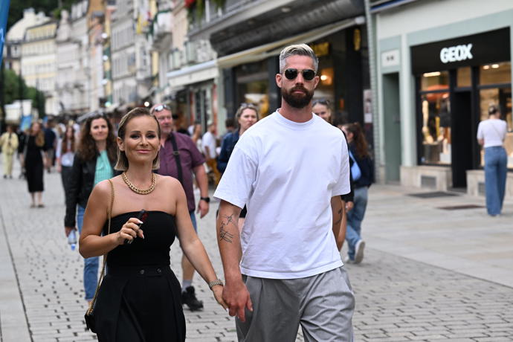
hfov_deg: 24.8
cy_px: 171
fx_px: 1168
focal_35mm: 82
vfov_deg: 16.7
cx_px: 256
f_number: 4.5
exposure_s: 1/800
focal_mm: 82
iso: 1000
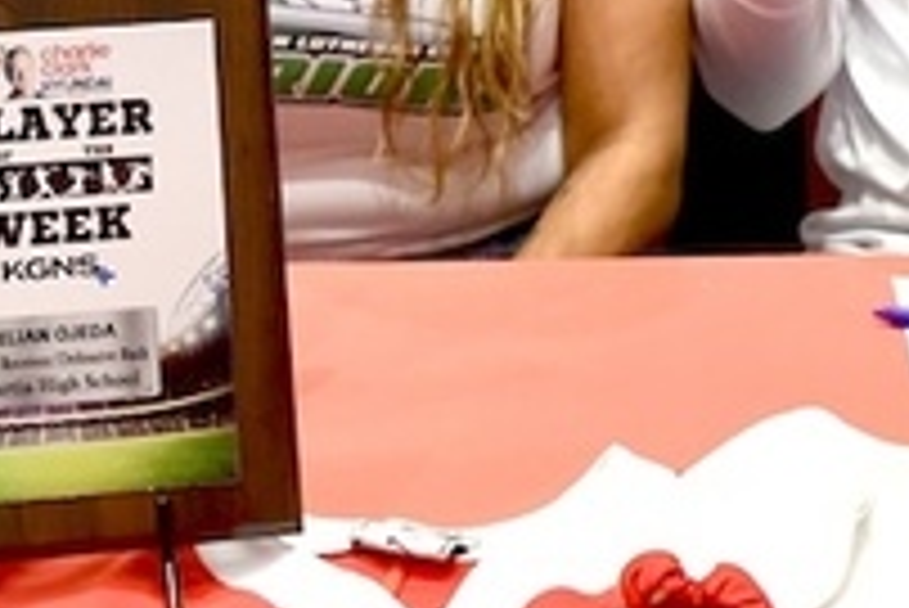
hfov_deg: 12.1
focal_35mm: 167
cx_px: 990
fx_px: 4220
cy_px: -441
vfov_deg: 8.0
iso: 1400
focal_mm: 22
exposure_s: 1/125
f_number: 3.5
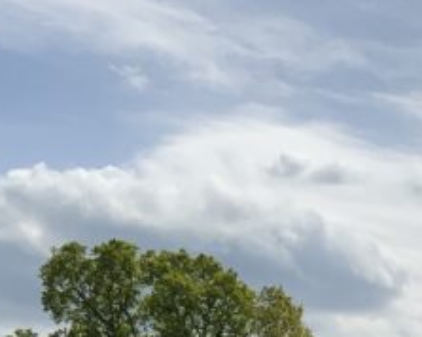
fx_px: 1622
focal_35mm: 130
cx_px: 577
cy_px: 659
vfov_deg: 10.9
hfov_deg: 14.1
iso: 20
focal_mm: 3
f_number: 1.8
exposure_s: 1/3534
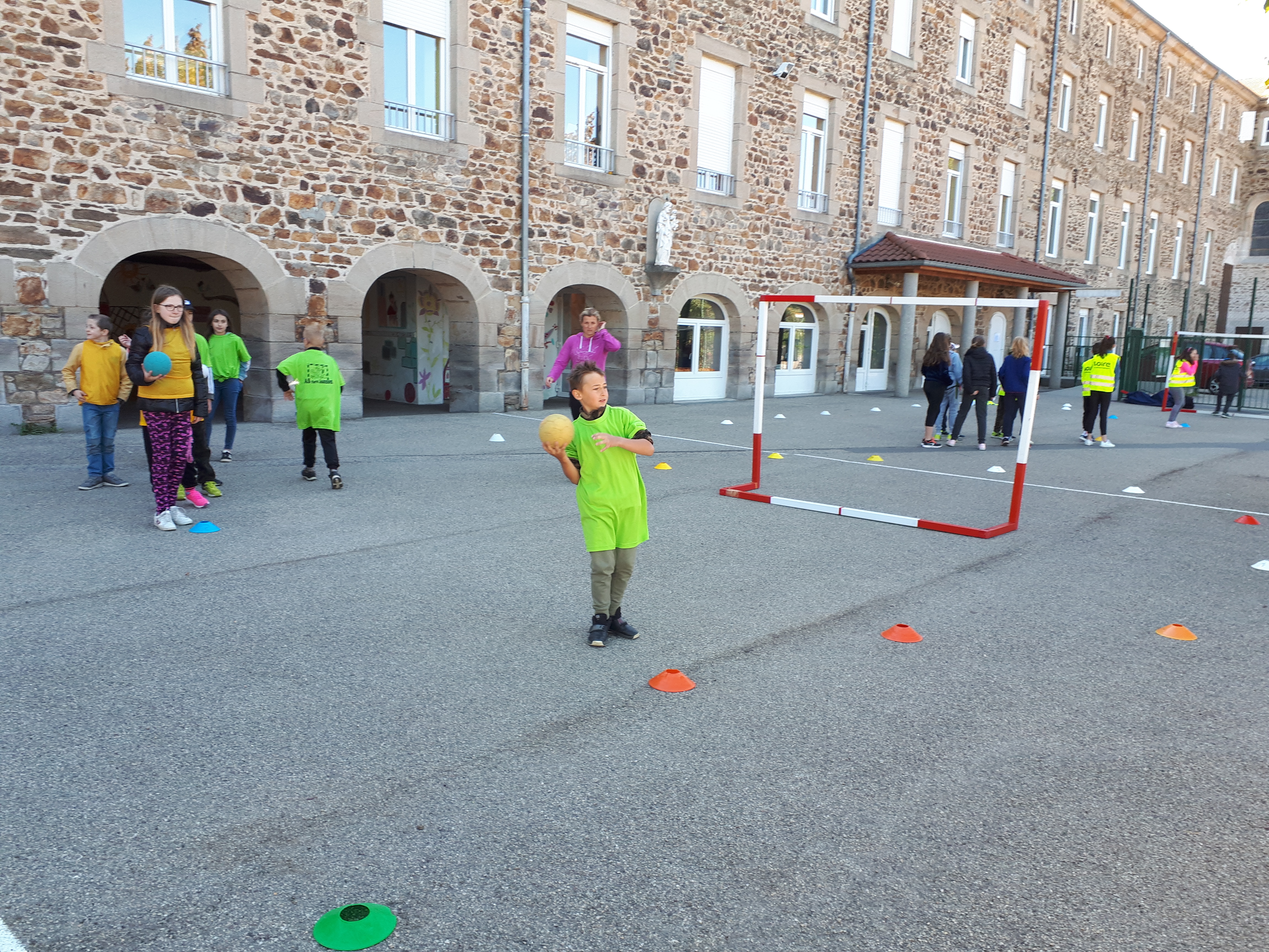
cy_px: 476
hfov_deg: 65.3
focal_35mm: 27
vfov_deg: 51.4
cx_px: 634
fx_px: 990
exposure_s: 1/112
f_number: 1.9
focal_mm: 3.6
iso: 40
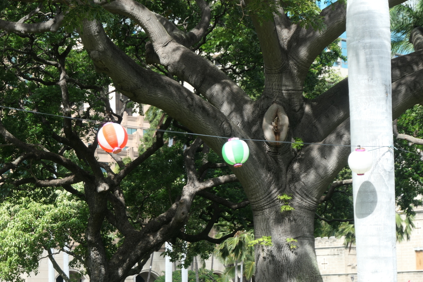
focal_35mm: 120
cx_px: 212
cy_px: 141
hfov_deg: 17.1
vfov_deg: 11.4
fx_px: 1410
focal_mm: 43.9
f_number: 5.5
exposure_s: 1/320
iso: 200
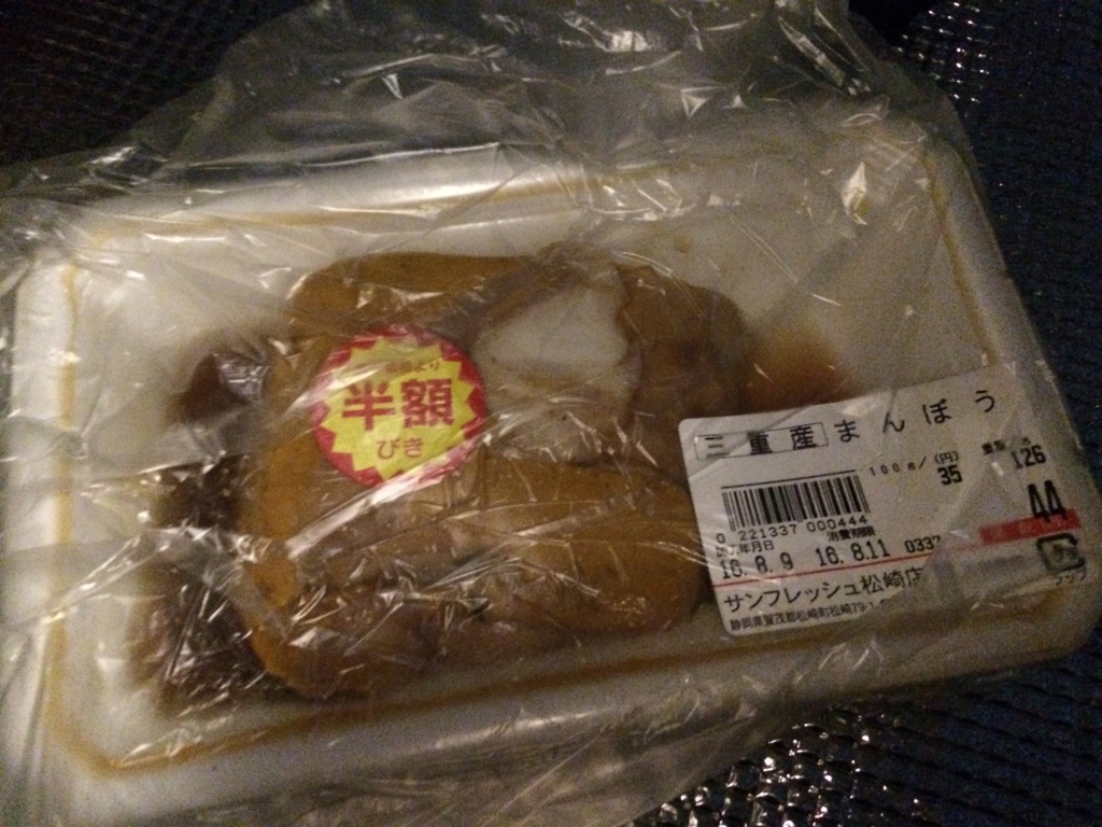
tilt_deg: -59.7
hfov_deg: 61.7
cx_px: 551
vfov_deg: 48.2
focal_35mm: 29
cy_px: 414
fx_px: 923
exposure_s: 1/15
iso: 1600
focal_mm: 4.15
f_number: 2.2
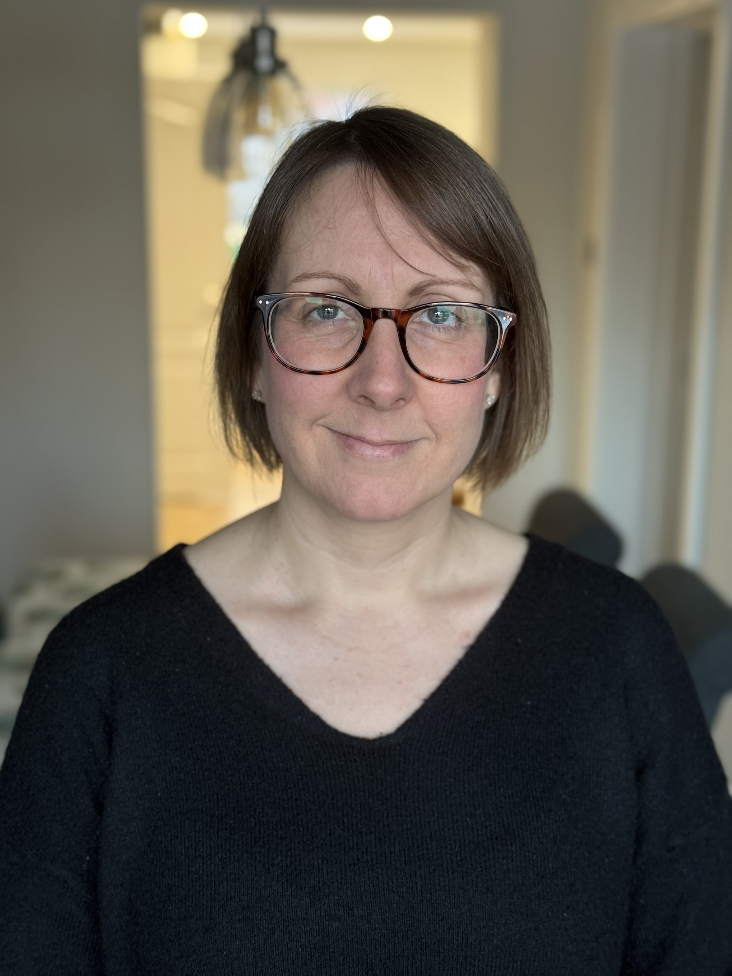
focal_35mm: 48
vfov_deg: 39.7
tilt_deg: -13.2
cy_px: 488
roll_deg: -0.5
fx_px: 1353
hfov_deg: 30.3
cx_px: 366
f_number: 1.78
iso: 250
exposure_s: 1/33
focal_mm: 6.76
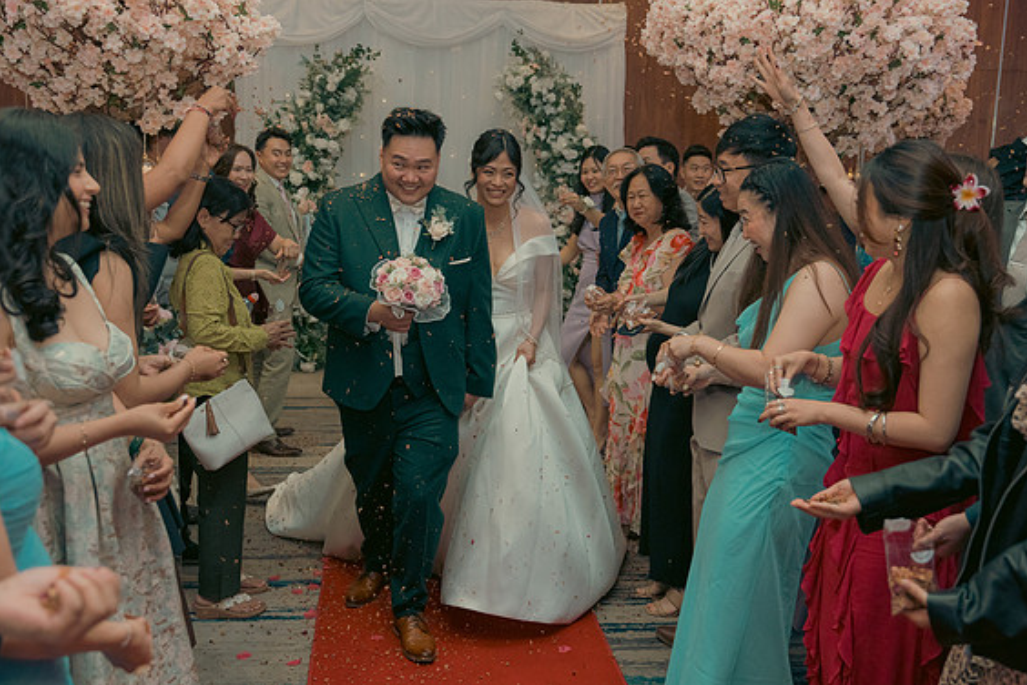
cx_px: 524
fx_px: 1027
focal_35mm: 36
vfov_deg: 36.9
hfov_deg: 53.1
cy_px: 351
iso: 2500
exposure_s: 1/160
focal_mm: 35
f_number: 3.5
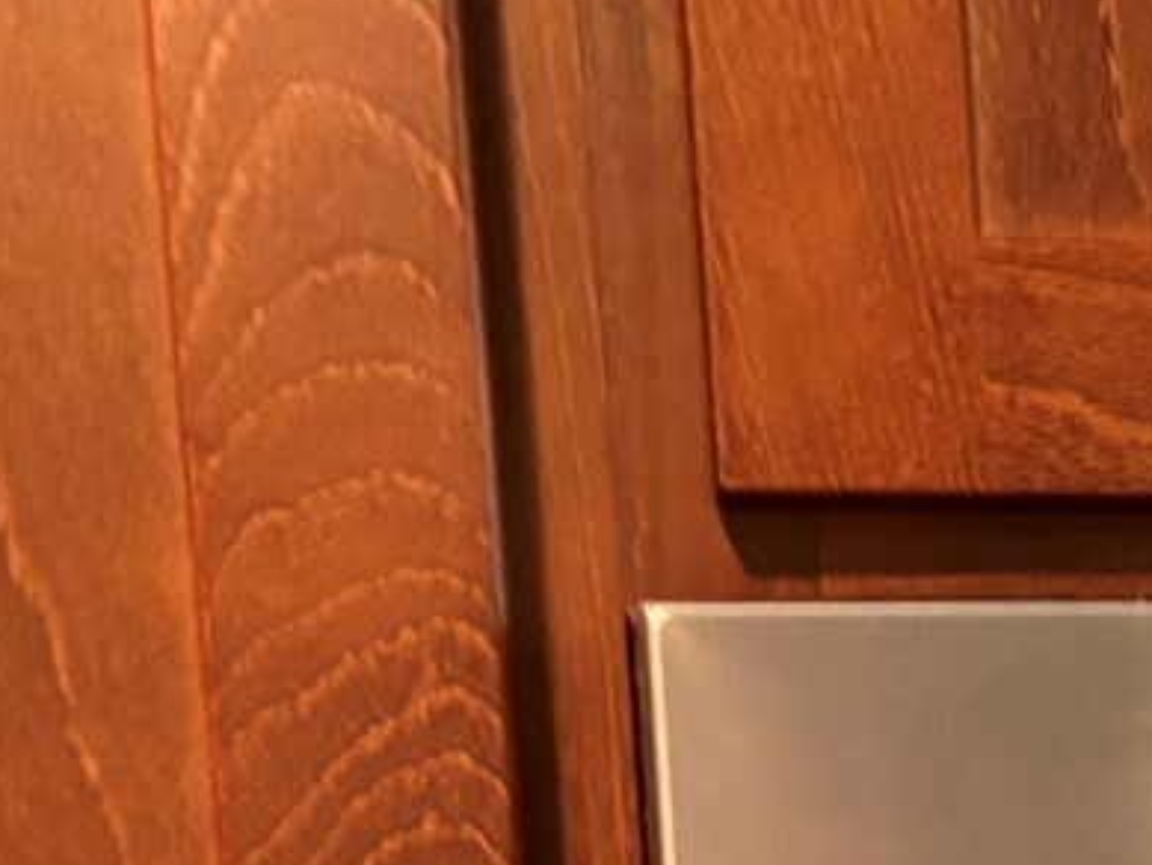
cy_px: 1209
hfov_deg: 15.6
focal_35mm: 107
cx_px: 2117
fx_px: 3562
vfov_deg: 13.2
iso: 250
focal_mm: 5.96
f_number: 1.6
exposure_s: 1/60
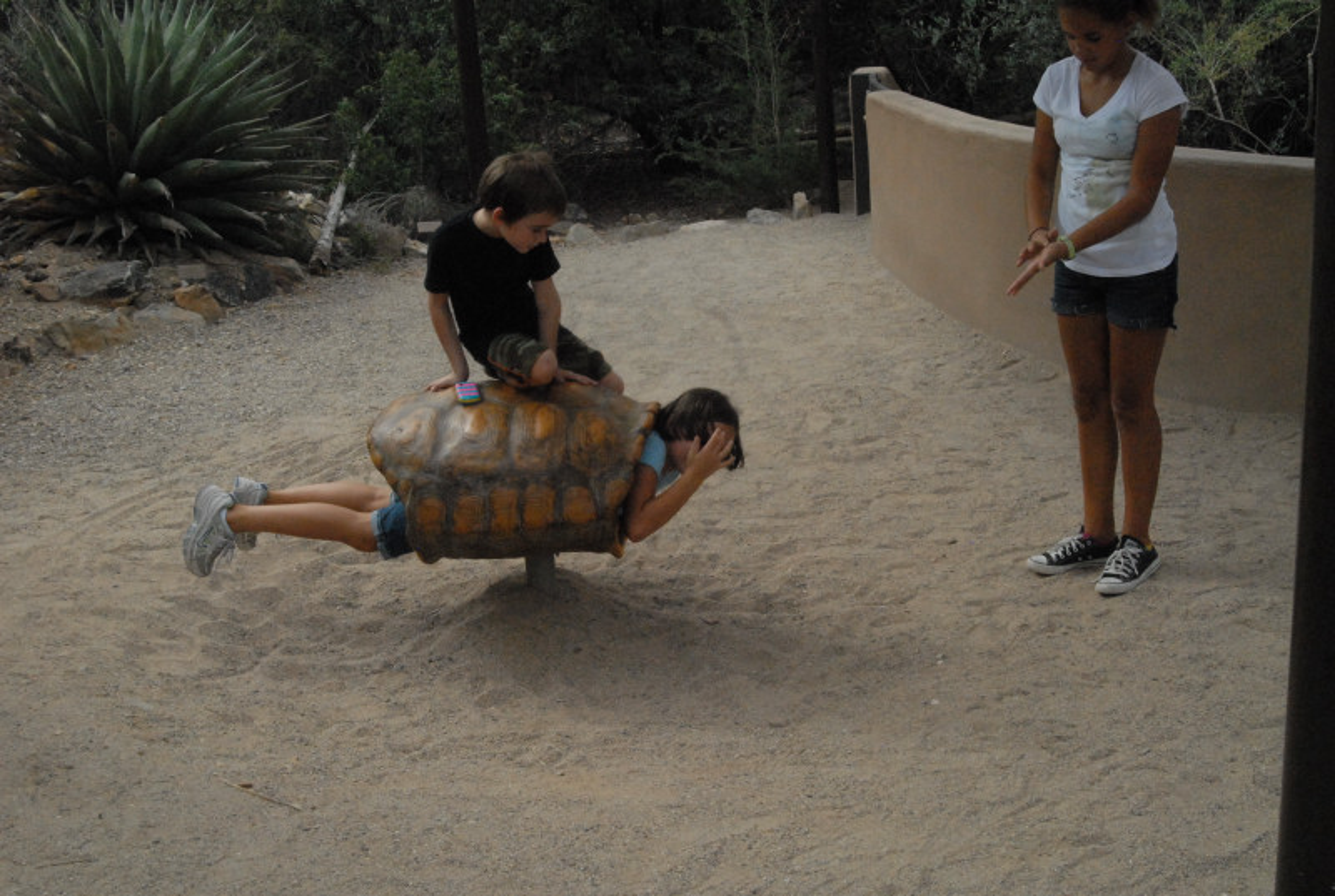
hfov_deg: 46.3
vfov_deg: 32.0
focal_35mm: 42
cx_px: 668
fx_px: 1561
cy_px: 448
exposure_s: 1/800
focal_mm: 28
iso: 1600
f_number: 14
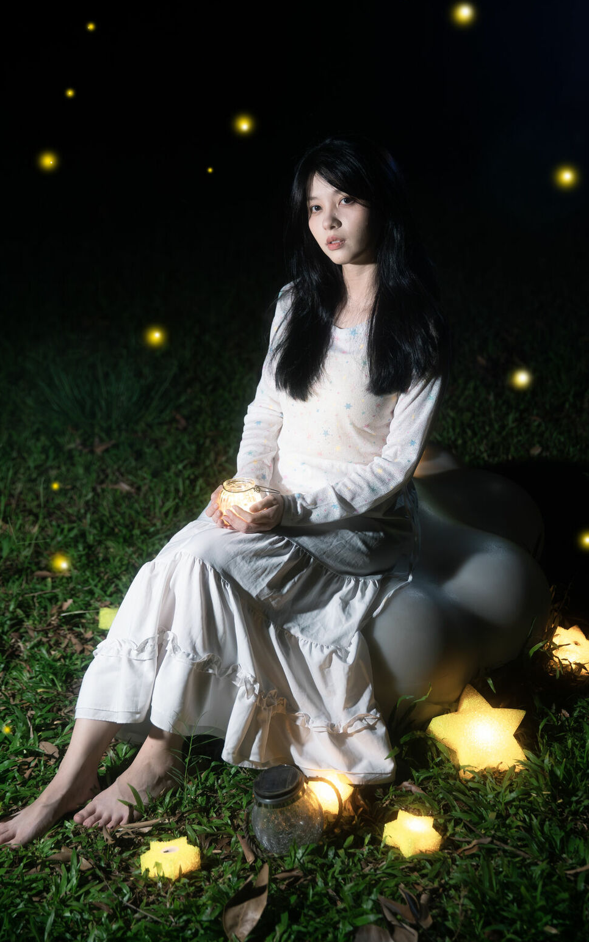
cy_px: 469
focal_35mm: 52
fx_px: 1335
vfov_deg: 38.9
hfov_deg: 24.9
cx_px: 319
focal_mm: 50
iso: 1600
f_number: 2.8
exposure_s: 1/125
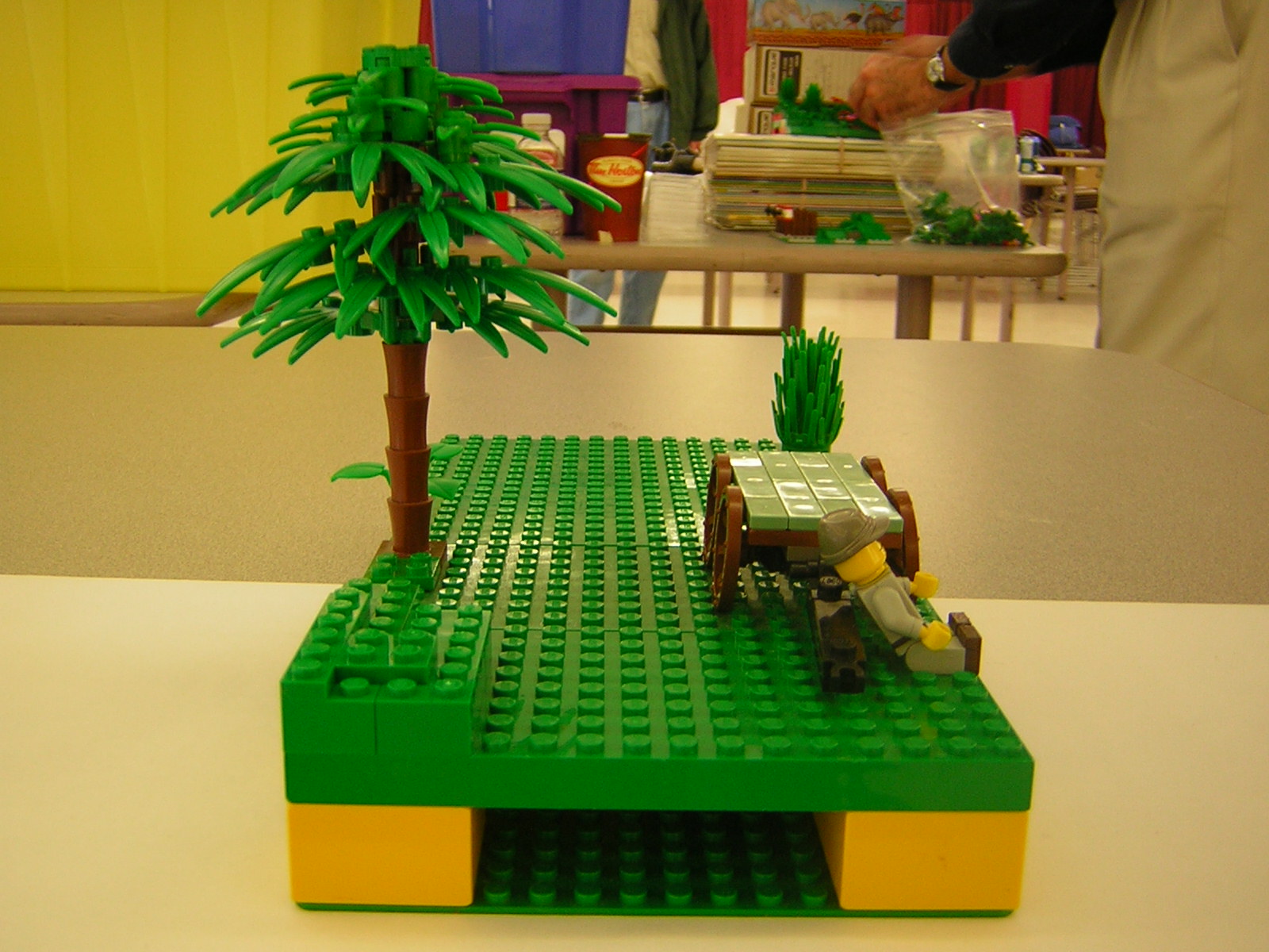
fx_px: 1466
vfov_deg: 36.0
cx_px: 634
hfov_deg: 46.8
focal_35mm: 40
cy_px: 476
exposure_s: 1/5.7
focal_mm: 5.2
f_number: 2.7
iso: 52
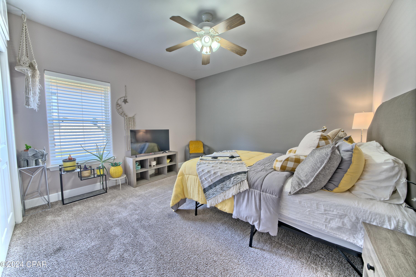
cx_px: 208
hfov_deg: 112.6
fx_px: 139
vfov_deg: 90.0
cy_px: 138
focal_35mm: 12
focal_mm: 12
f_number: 11
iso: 800
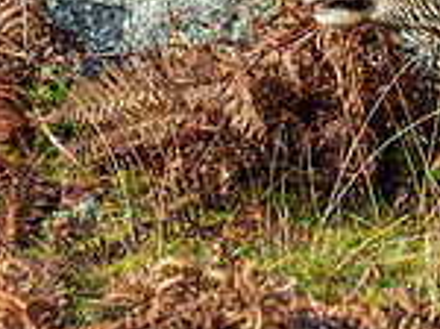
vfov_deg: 0.6
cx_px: 645
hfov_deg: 0.9
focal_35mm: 2328
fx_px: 29544
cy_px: -60
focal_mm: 300
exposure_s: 1/400
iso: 320
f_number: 4.5
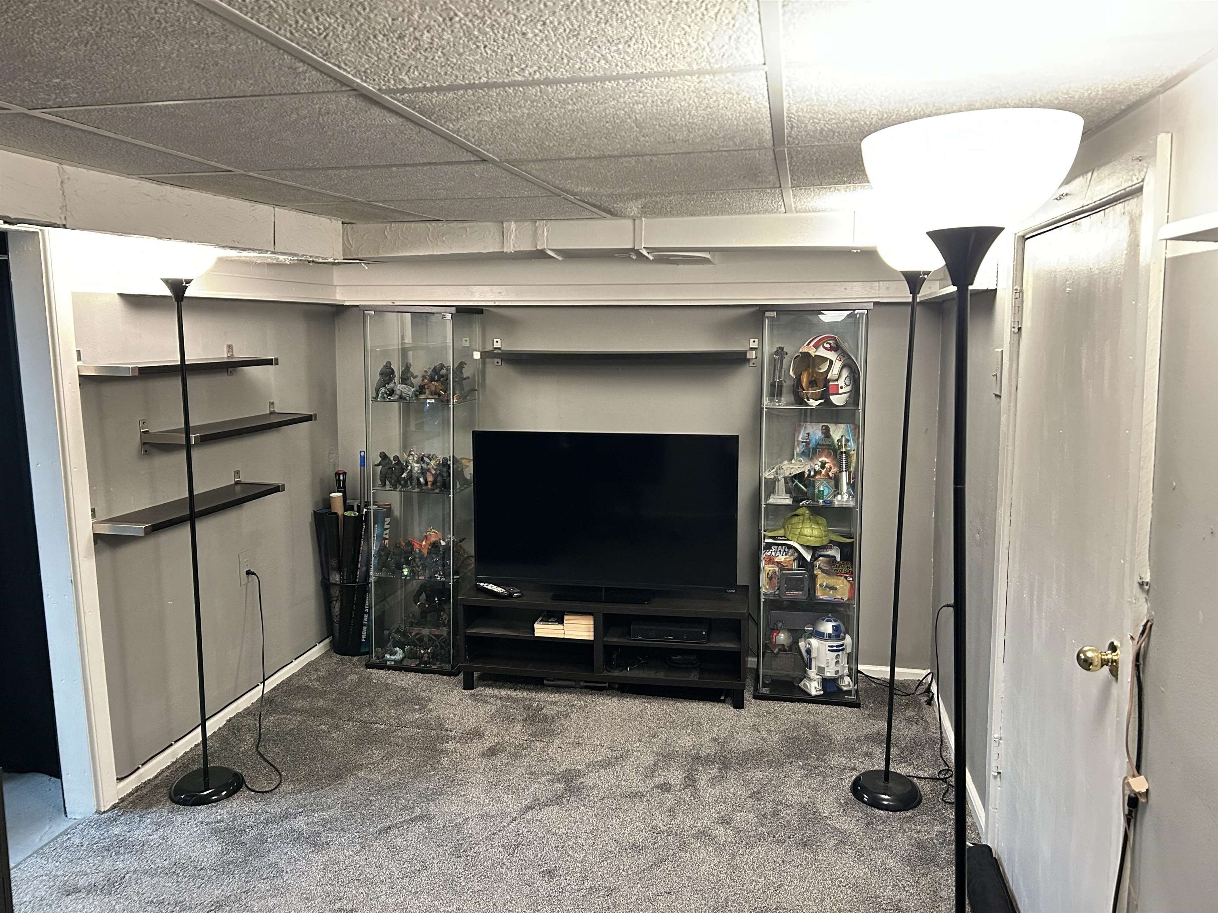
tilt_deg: -8.2
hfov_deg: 67.3
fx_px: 915
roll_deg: +0.3
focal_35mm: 26
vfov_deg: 53.1
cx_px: 609
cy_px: 456
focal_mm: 5.7
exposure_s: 1/29
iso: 800
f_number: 1.5
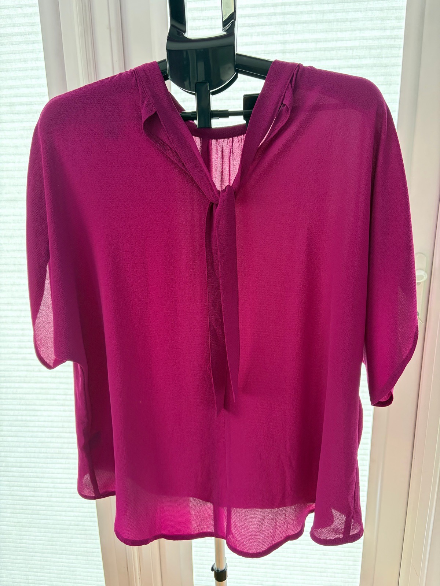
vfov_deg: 67.3
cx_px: 220
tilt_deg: -15.5
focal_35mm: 26
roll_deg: +1.1
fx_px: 441
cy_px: 293
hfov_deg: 53.1
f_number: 1.6
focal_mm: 5.96
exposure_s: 1/50
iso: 200
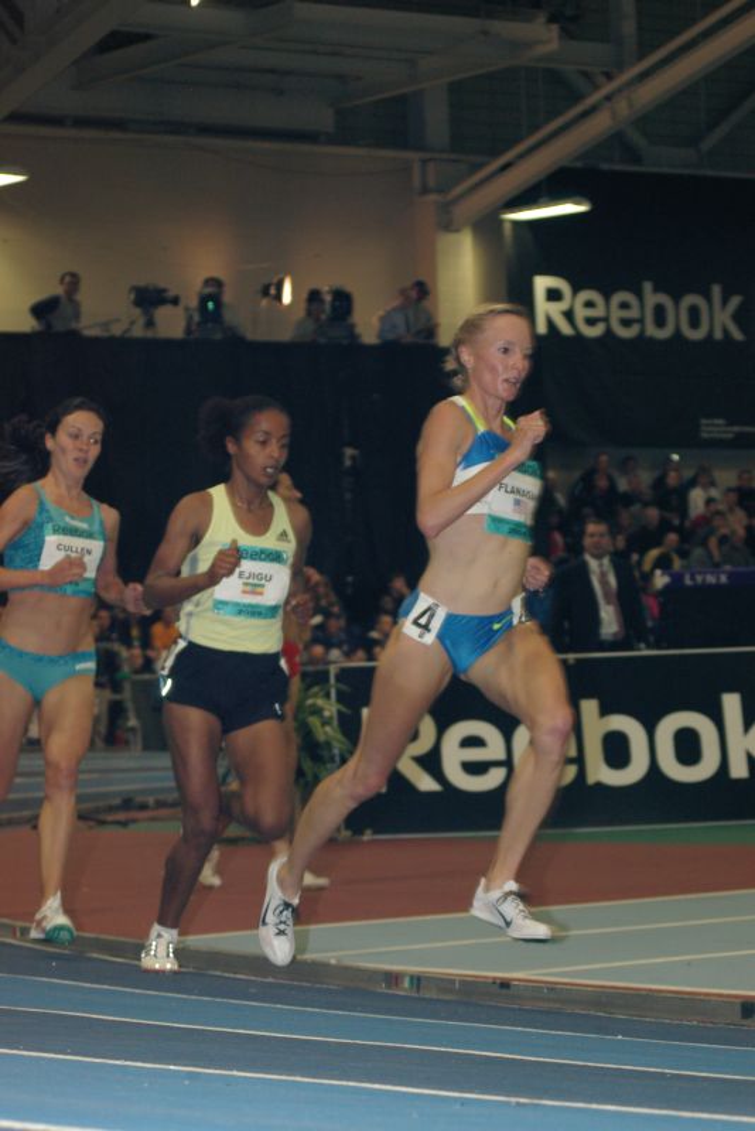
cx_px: 378
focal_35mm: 120
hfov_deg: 11.4
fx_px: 3771
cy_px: 566
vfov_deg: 17.1
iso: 800
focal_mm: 80
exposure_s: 1/125
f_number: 6.3
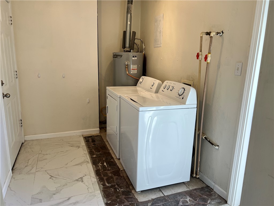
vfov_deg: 53.1
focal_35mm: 26
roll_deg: -1.5
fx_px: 206
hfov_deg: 67.3
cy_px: 103
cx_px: 137
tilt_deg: -13.1
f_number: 1.5
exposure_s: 1/120
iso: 80
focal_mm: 5.7
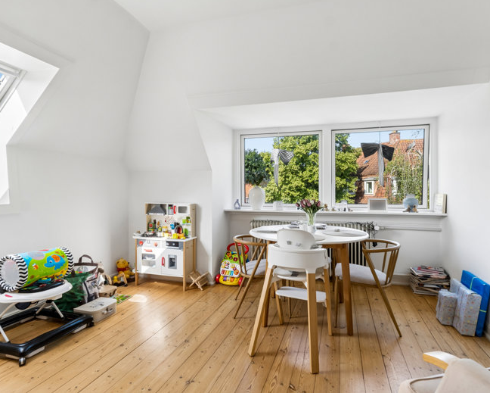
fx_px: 328
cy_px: 192
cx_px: 237
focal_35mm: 23
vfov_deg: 61.8
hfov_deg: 73.6
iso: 200
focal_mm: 13
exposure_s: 1/20
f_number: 8
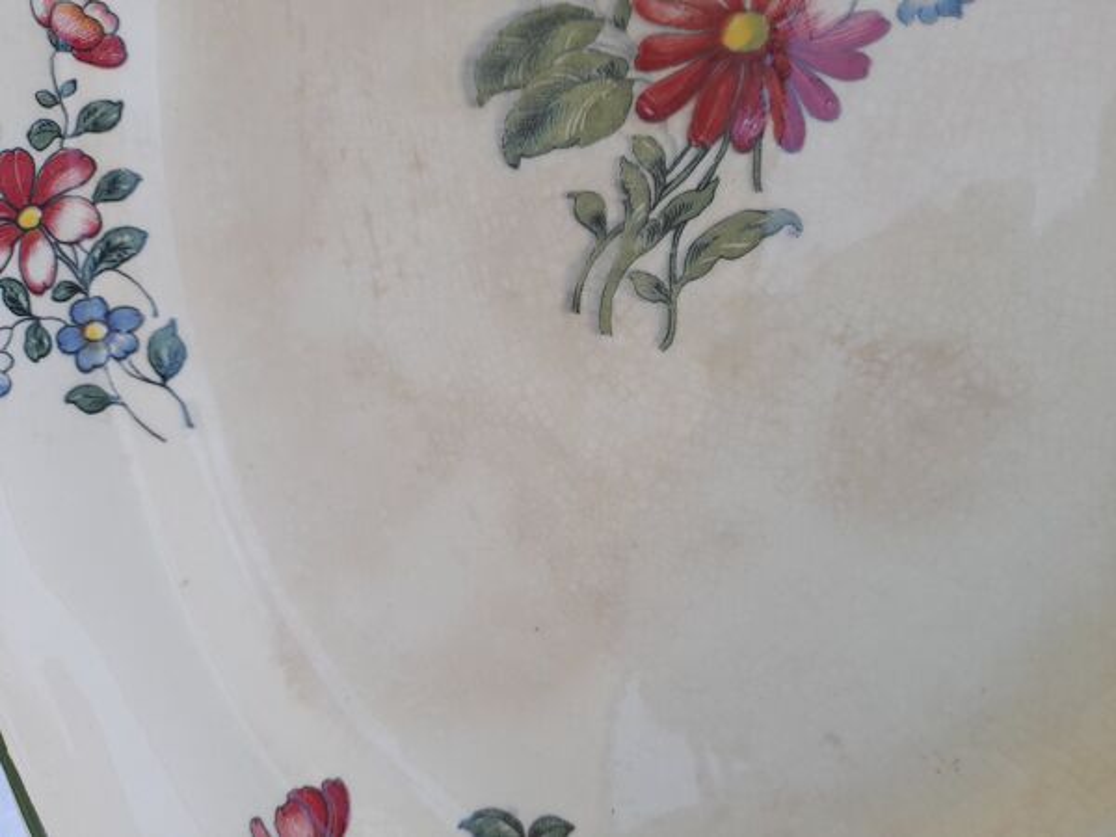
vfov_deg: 54.9
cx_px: 558
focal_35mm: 25
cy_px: 418
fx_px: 806
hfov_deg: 69.4
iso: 20
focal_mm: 4.6
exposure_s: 1/100
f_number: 2
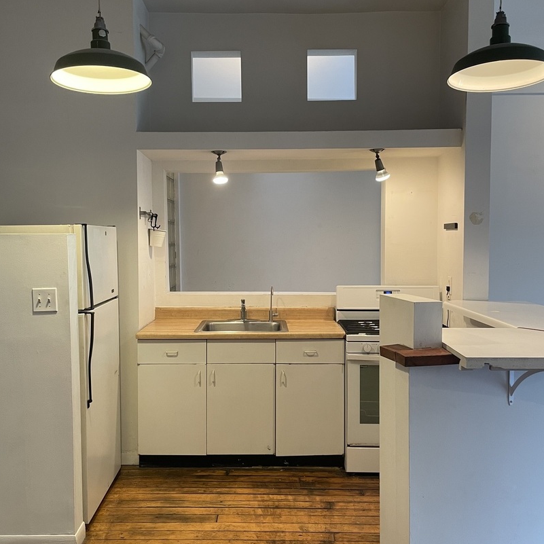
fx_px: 551
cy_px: 266
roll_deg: +0.7
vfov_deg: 52.5
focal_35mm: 31
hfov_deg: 52.5
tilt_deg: -3.5
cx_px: 270
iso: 125
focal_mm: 4.2
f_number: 1.6
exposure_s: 1/60
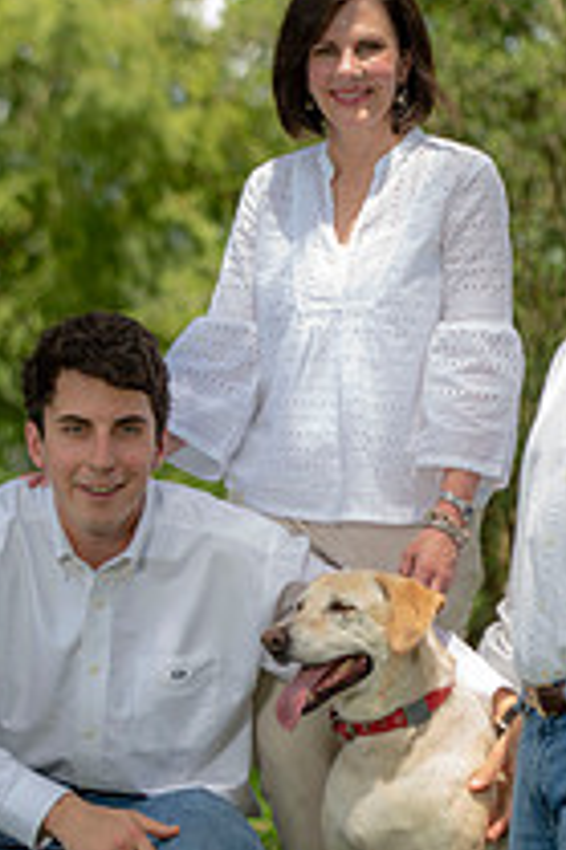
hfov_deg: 7.5
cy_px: 561
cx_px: 430
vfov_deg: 11.2
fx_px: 4323
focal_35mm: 183
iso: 100
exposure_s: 1/200
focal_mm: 85
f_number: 4
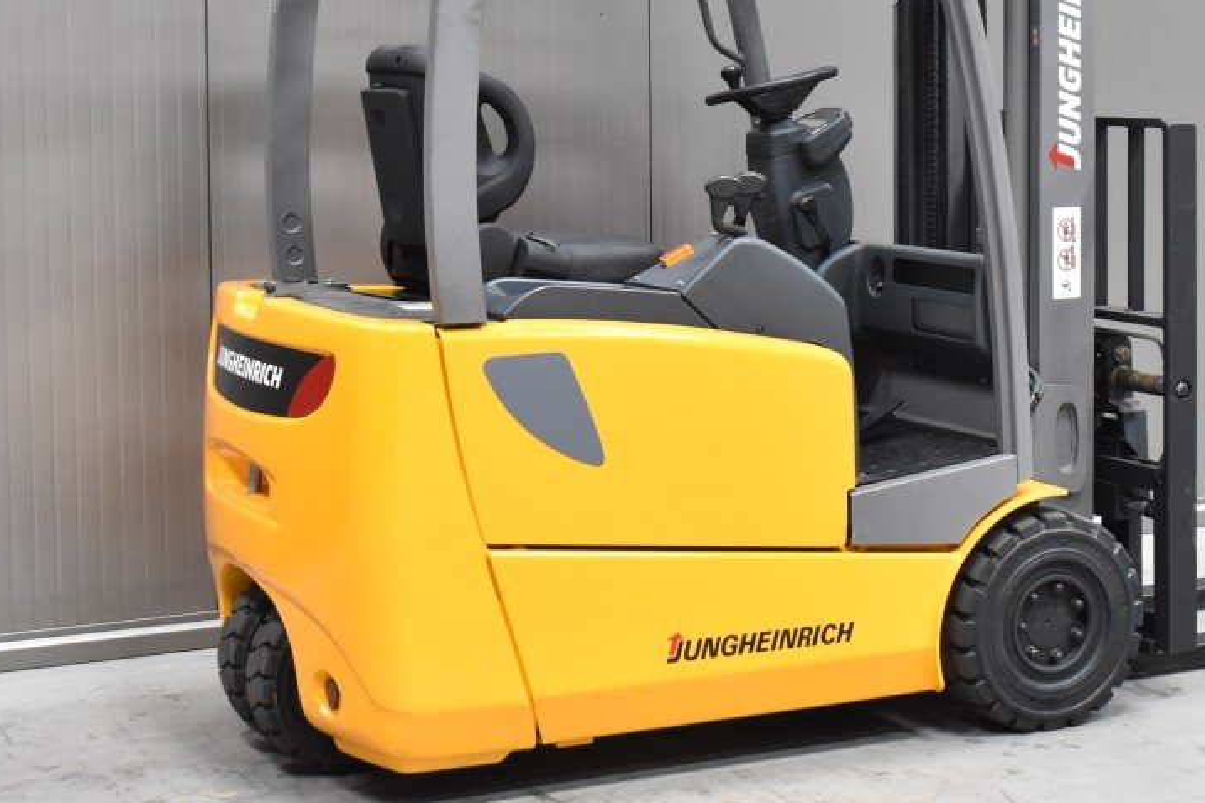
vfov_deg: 18.6
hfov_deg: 27.7
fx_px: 2438
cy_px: 188
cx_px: 694
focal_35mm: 73
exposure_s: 1/30
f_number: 5
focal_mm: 29
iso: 1600
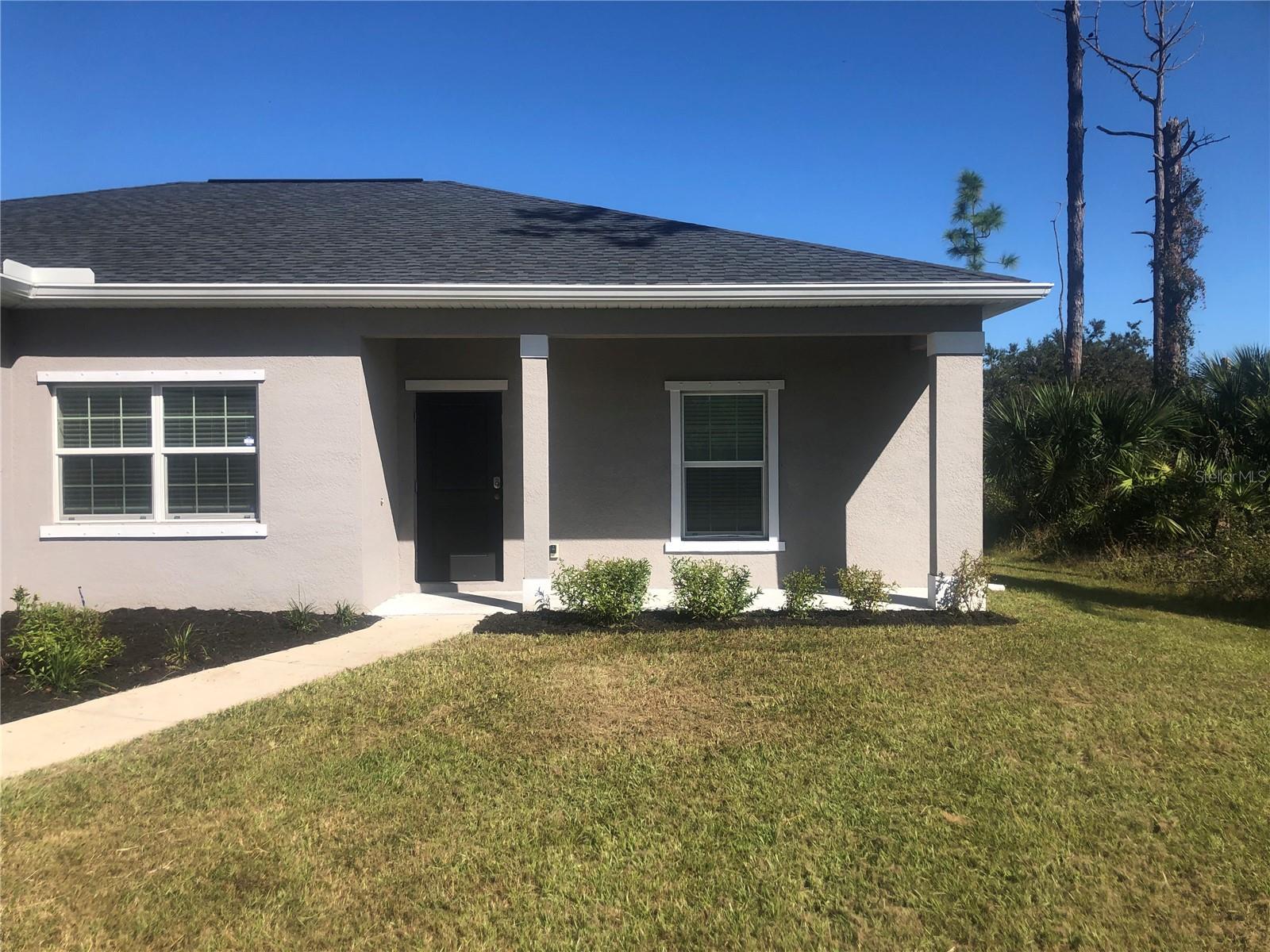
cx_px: 635
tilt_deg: -1.9
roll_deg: +0.1
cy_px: 476
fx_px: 1027
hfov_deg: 63.4
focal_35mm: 28
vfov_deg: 49.7
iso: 20
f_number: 1.8
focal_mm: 3.99
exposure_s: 1/2000
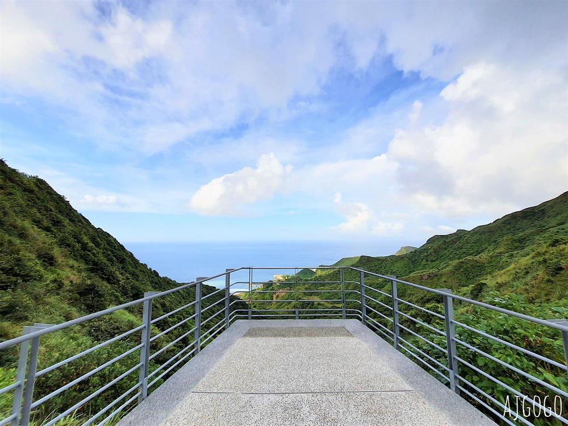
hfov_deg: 106.2
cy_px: 213
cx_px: 284
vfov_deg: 89.9
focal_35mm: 13
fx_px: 213
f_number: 2.2
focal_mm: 1.74
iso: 50
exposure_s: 1/870
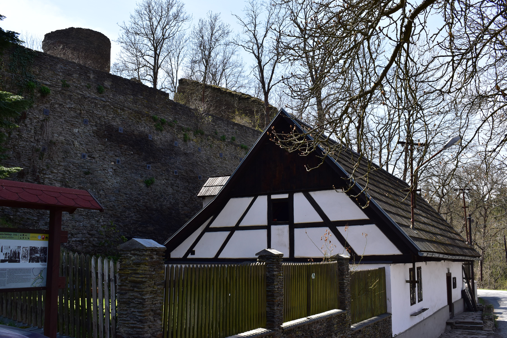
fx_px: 528
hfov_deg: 51.3
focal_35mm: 38
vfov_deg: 35.5
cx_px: 254
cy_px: 169
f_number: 8
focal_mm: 25
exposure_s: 1/250
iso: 200
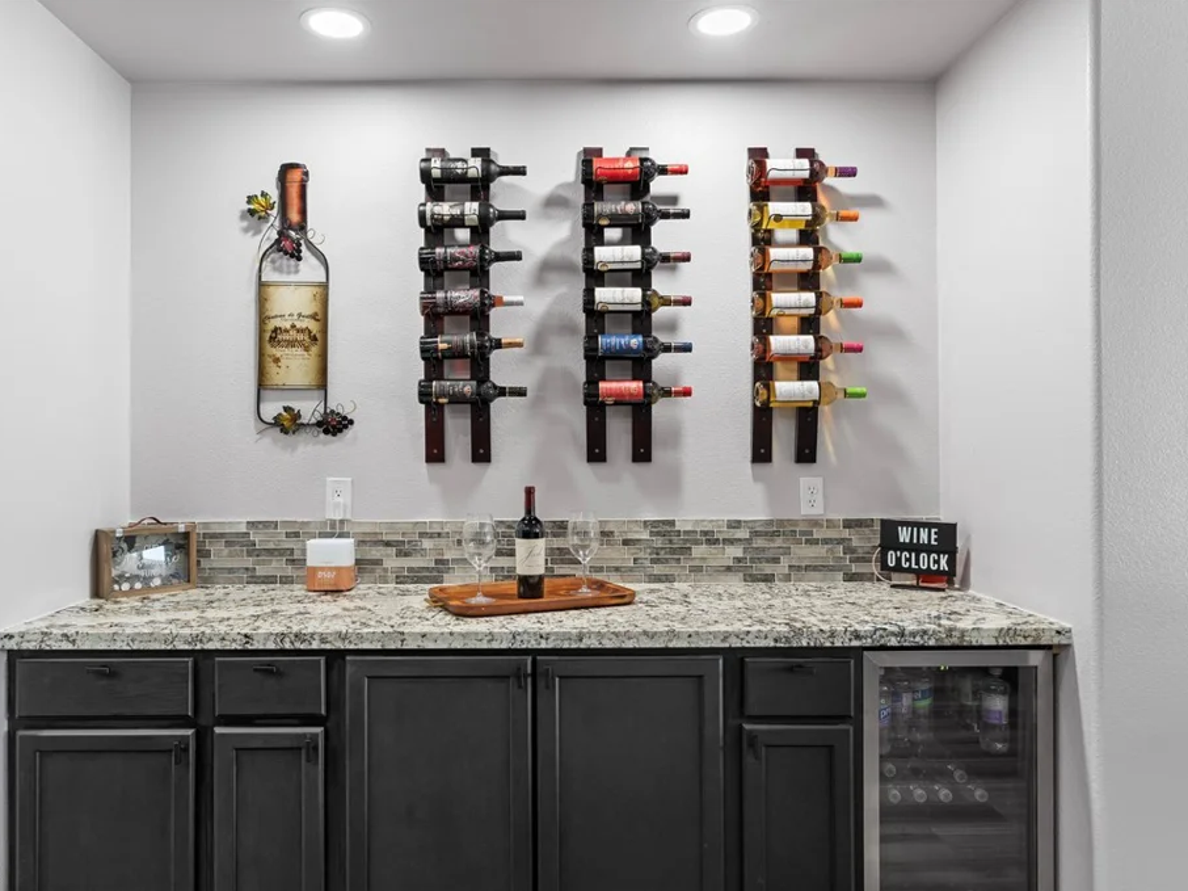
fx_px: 858
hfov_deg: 69.3
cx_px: 539
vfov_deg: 54.9
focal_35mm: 25
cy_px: 446
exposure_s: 1/20
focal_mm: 23
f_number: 4
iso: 400
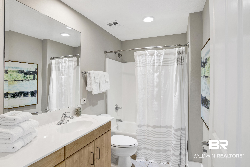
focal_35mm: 18
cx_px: 125
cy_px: 84
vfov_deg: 67.4
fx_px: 125
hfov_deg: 90.0
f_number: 11
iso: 200
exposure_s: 1/2.5
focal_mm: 18
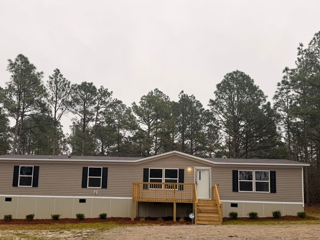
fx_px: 333
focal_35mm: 36
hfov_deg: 51.3
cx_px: 151
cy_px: 157
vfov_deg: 39.3
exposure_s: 1/602
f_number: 1.78
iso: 80
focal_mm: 6.76
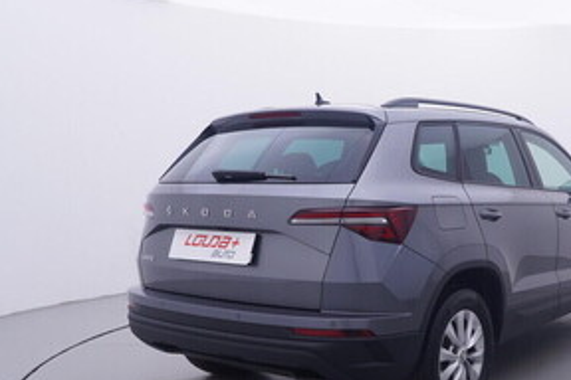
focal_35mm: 43
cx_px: 449
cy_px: 213
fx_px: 681
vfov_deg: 31.2
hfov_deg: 43.5
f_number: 5
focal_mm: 15
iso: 200
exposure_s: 1/80
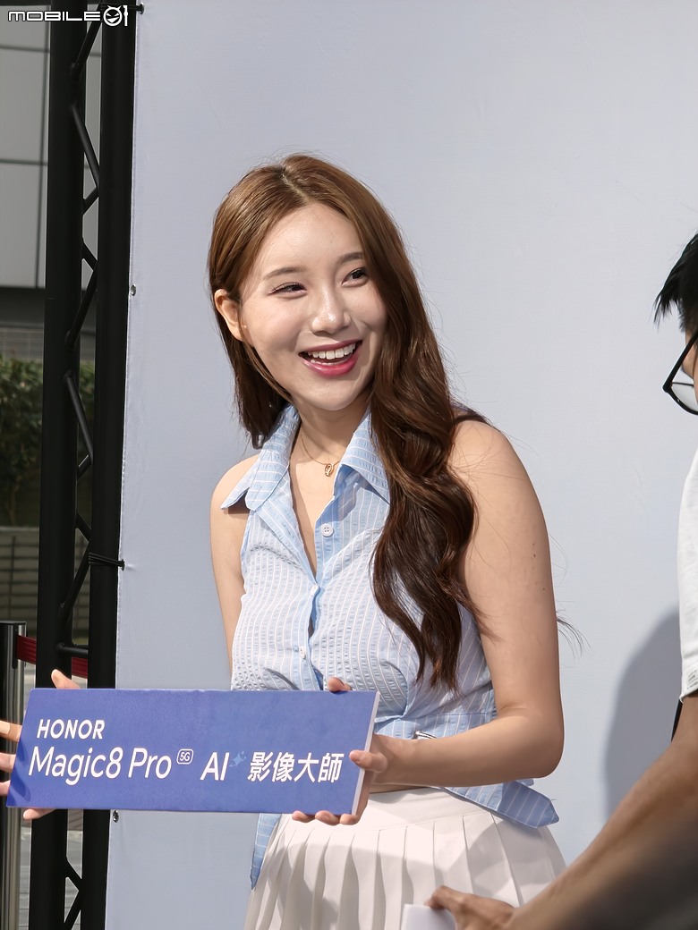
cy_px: 465
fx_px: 6184
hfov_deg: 6.5
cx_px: 349
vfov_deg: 8.6
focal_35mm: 230
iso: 400
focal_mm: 34.8
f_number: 3.5
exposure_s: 1/132
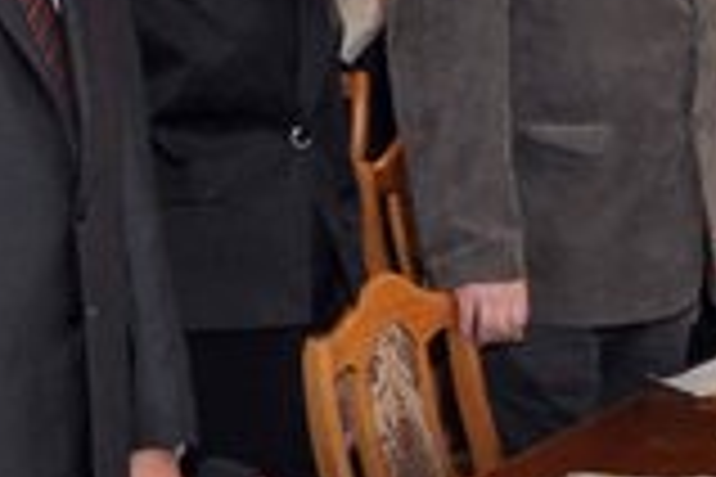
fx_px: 3044
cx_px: 338
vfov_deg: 8.9
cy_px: -36
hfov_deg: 13.4
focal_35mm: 153
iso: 1250
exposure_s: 1/60
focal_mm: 25
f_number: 13
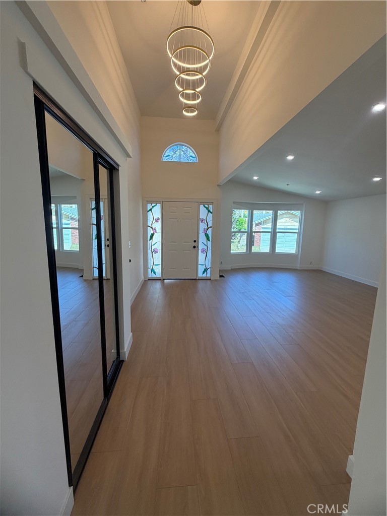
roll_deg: -1.7
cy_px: 258
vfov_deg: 102.1
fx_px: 209
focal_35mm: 14
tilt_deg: -9.2
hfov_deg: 85.7
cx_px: 194
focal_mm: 2.22
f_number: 2.2
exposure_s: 1/120
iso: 100
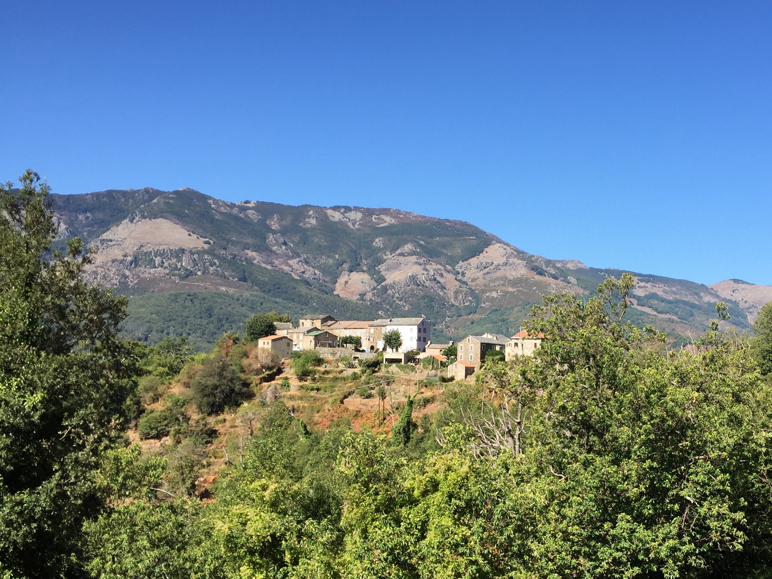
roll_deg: -1.8
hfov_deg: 43.7
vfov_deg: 34.1
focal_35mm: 42
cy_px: 377
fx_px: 937
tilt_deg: -0.1
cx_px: 553
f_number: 2.2
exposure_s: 1/1199
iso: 32
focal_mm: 4.15
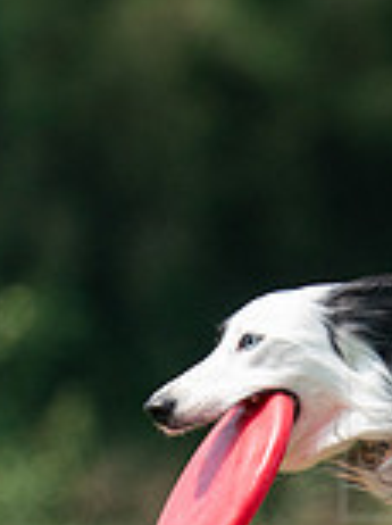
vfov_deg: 1.1
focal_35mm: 1790
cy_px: 469
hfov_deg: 0.8
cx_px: 665
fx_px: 27102
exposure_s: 1/4000
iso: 1600
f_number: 6.3
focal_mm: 493
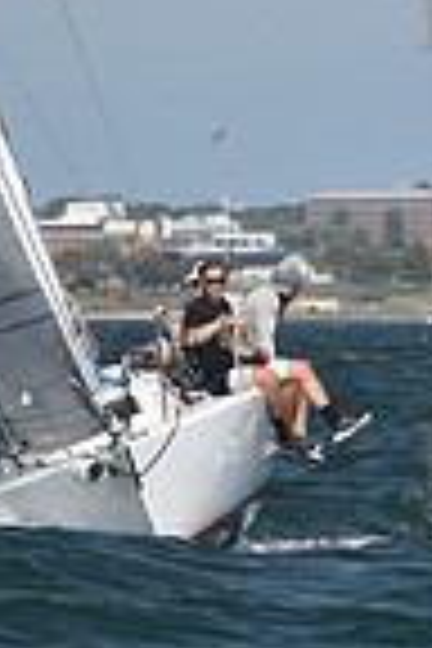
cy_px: -234
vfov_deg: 2.9
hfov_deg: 2.0
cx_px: 182
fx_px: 12653
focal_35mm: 703
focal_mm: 175
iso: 250
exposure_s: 1/1000
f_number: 5.6
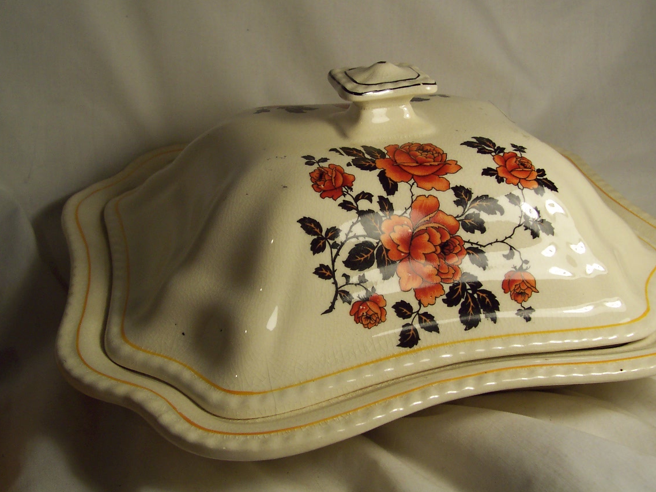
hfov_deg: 47.8
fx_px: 739
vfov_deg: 36.8
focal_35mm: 39
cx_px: 338
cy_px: 237
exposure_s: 1/250
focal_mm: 5.6
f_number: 2.8
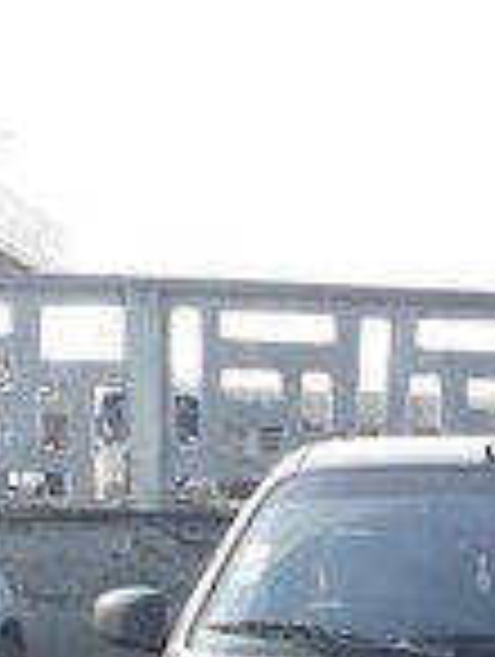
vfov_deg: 17.6
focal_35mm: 95
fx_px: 1806
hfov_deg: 15.4
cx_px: 468
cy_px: 1089
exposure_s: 1/510
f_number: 1.9
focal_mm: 3.7
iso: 40
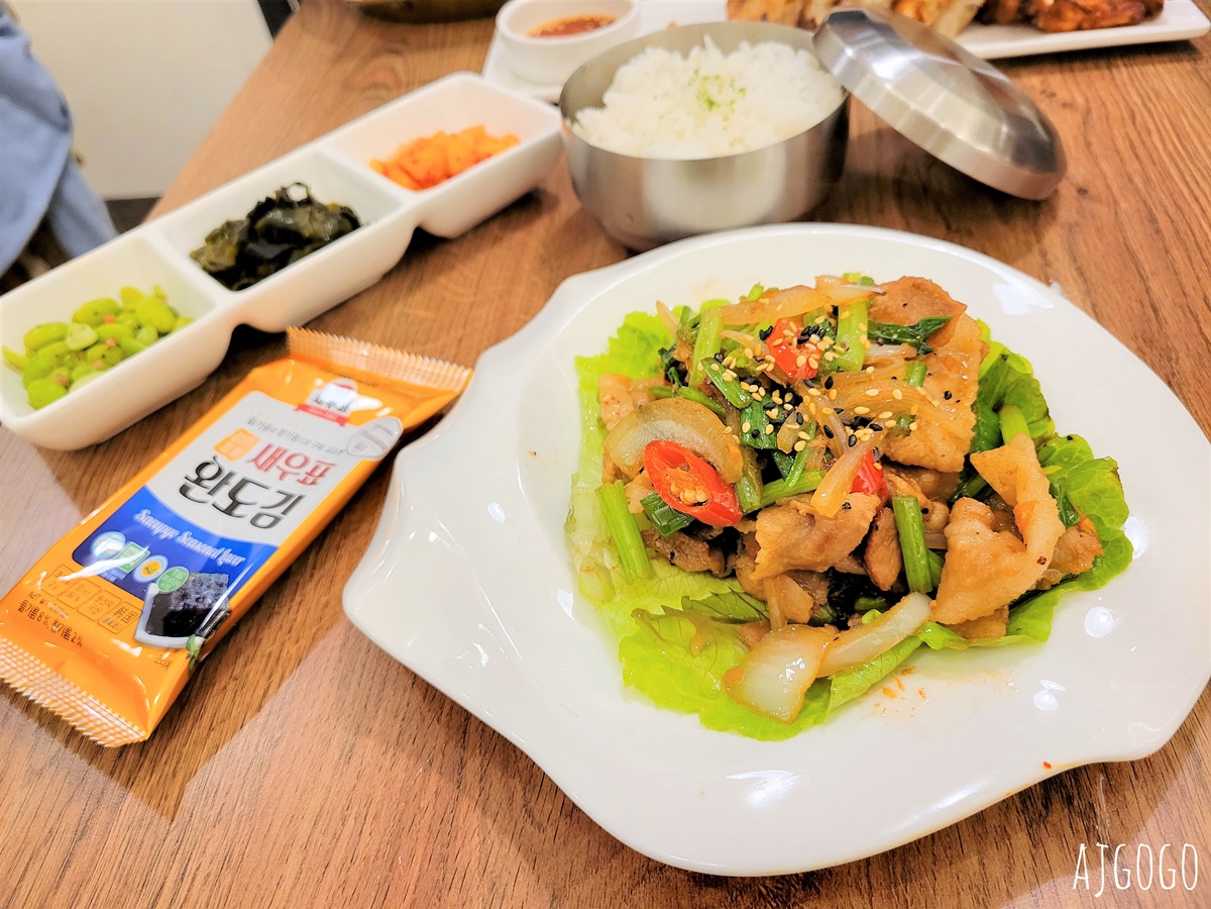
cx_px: 606
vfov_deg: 53.1
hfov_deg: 67.3
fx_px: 910
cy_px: 454
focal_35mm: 26
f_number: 1.8
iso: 320
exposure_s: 1/120
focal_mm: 5.4
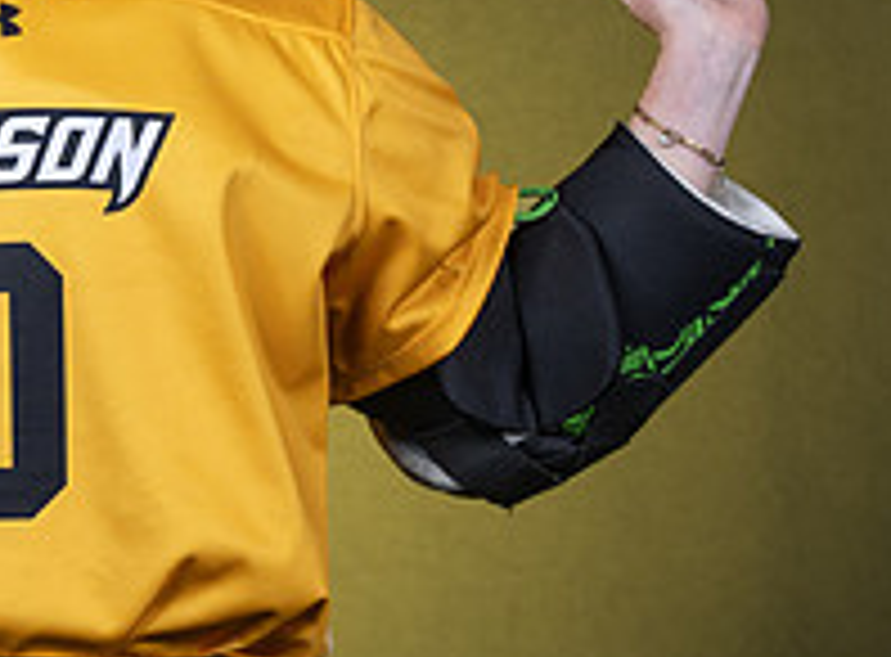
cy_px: 332
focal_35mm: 203
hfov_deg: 9.8
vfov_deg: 7.2
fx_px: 5194
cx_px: 165
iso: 100
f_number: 7.1
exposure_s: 1/160
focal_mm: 53
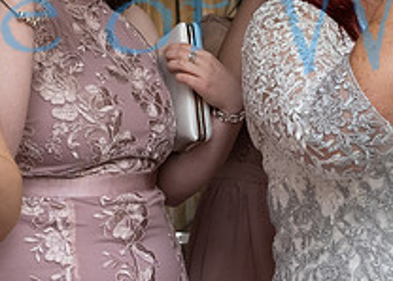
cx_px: 119
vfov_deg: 15.5
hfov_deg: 21.8
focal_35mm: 91
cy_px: 3
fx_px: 1017
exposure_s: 1/250
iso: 3200
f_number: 5.6
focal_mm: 25
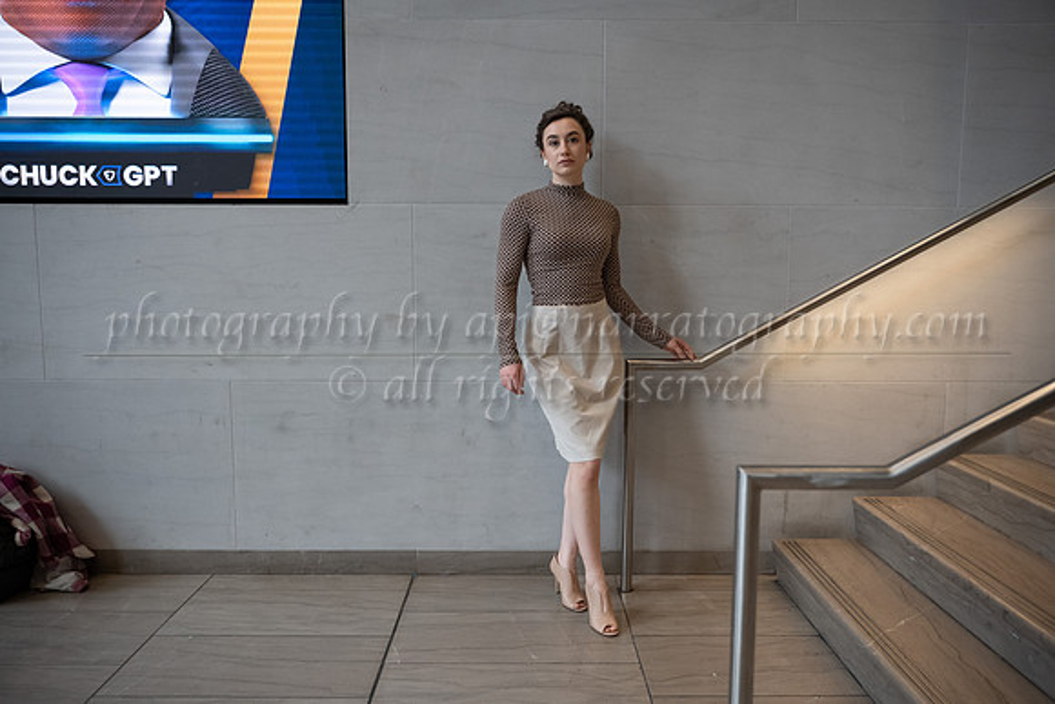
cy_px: 352
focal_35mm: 28
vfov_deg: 46.4
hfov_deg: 65.5
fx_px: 821
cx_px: 528
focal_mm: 28
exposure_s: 1/800
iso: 1600
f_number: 2.8
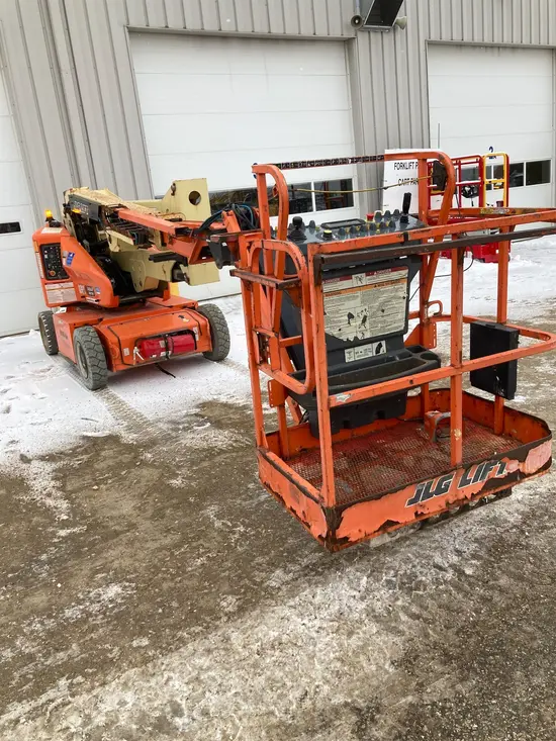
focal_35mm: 28
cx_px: 278
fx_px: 599
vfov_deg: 63.4
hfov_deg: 49.8
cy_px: 370
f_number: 1.8
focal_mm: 3.99
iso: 20
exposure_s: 1/289
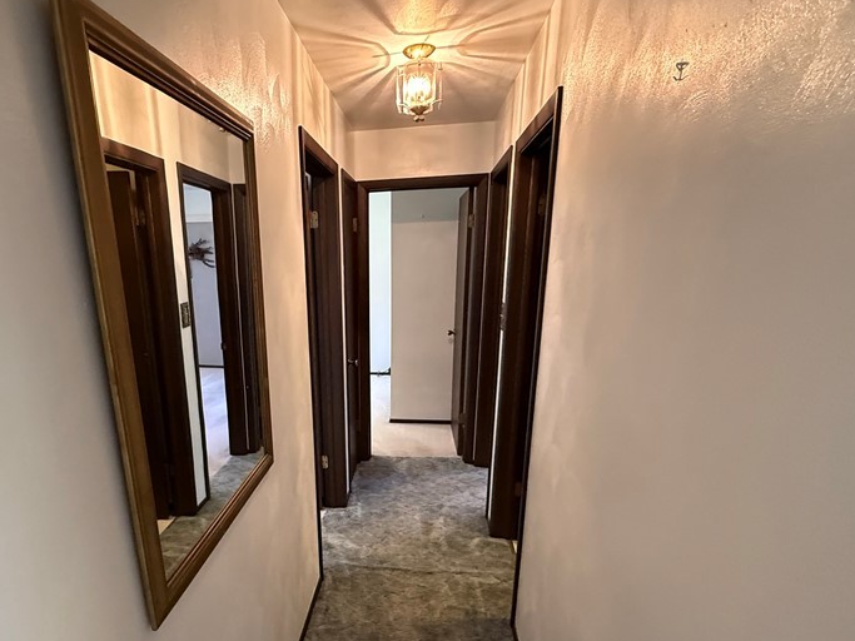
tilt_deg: -17.3
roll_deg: +2.1
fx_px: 519
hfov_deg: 78.1
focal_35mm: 21
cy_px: 424
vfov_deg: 62.0
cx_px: 340
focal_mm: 2.22
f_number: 2.2
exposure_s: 1/60
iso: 800
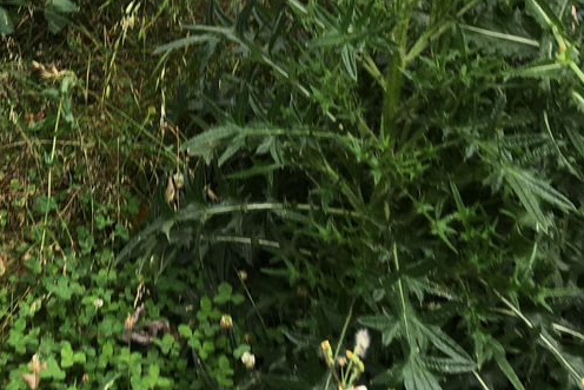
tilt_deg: -16.5
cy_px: -90
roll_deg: -4.1
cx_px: 57
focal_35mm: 73
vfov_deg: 17.7
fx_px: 1184
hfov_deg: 26.7
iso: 25
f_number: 2.2
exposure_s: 1/120
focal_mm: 4.15
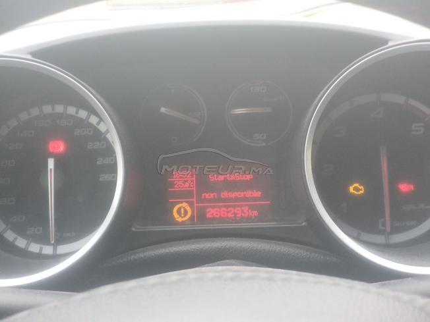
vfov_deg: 28.0
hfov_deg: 36.8
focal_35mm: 52
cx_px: 215
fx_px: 646
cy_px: 161
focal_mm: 5.54
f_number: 2.4
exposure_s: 1/50
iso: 160
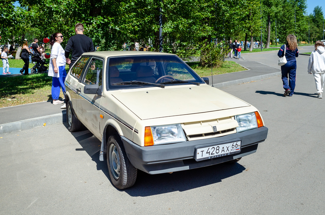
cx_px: 162
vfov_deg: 39.8
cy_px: 108
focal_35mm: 33
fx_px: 297
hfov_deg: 57.3
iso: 200
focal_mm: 22
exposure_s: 1/640
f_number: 7.1
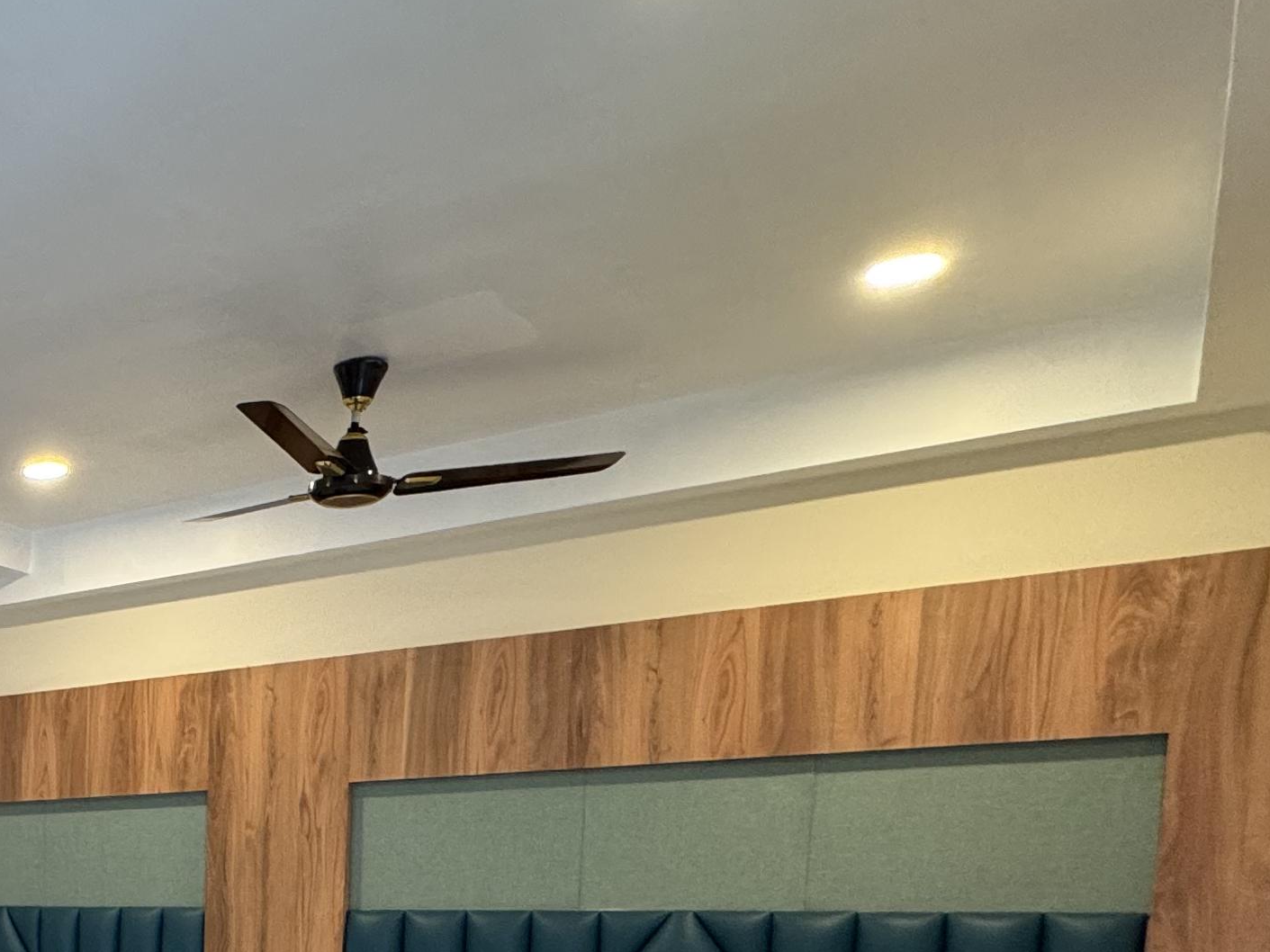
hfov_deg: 37.2
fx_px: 1467
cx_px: -205
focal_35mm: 40
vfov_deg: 31.6
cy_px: 1064
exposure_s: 1/50
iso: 200
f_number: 2.2
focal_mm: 2.22
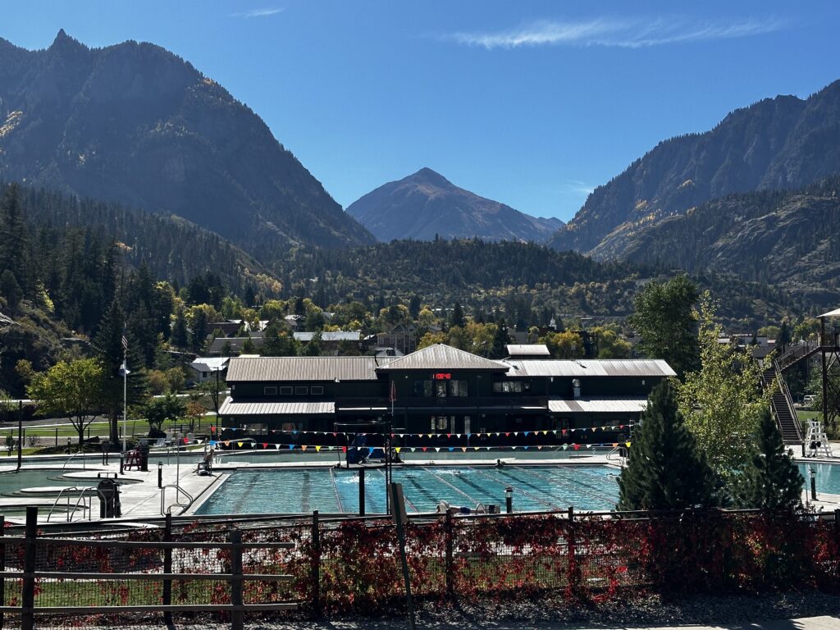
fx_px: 1165
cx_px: 420
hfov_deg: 39.7
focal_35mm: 48
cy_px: 315
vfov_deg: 30.3
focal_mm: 6.86
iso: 64
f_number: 1.78
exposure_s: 1/3876
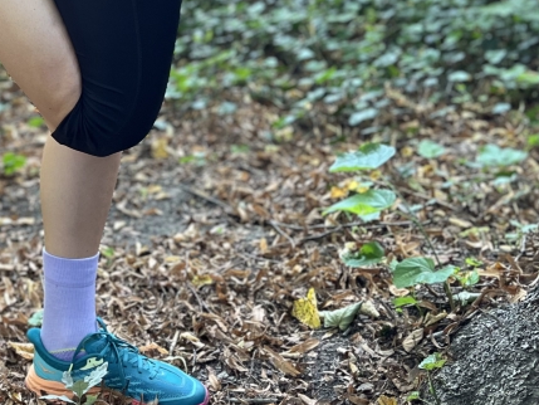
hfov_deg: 28.9
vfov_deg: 23.2
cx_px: -20
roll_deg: +2.1
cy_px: 57
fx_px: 966
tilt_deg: -16.1
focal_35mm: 62
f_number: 1.6
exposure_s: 1/60
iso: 160
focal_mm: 5.1
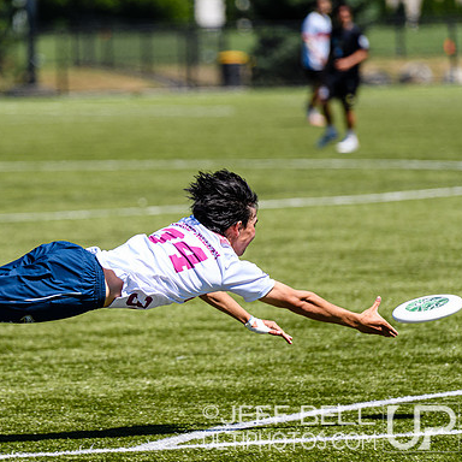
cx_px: 123
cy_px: 232
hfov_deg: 4.3
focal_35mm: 410
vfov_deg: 4.3
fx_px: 6191
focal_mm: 200
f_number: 3.2
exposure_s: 1/1250
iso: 100
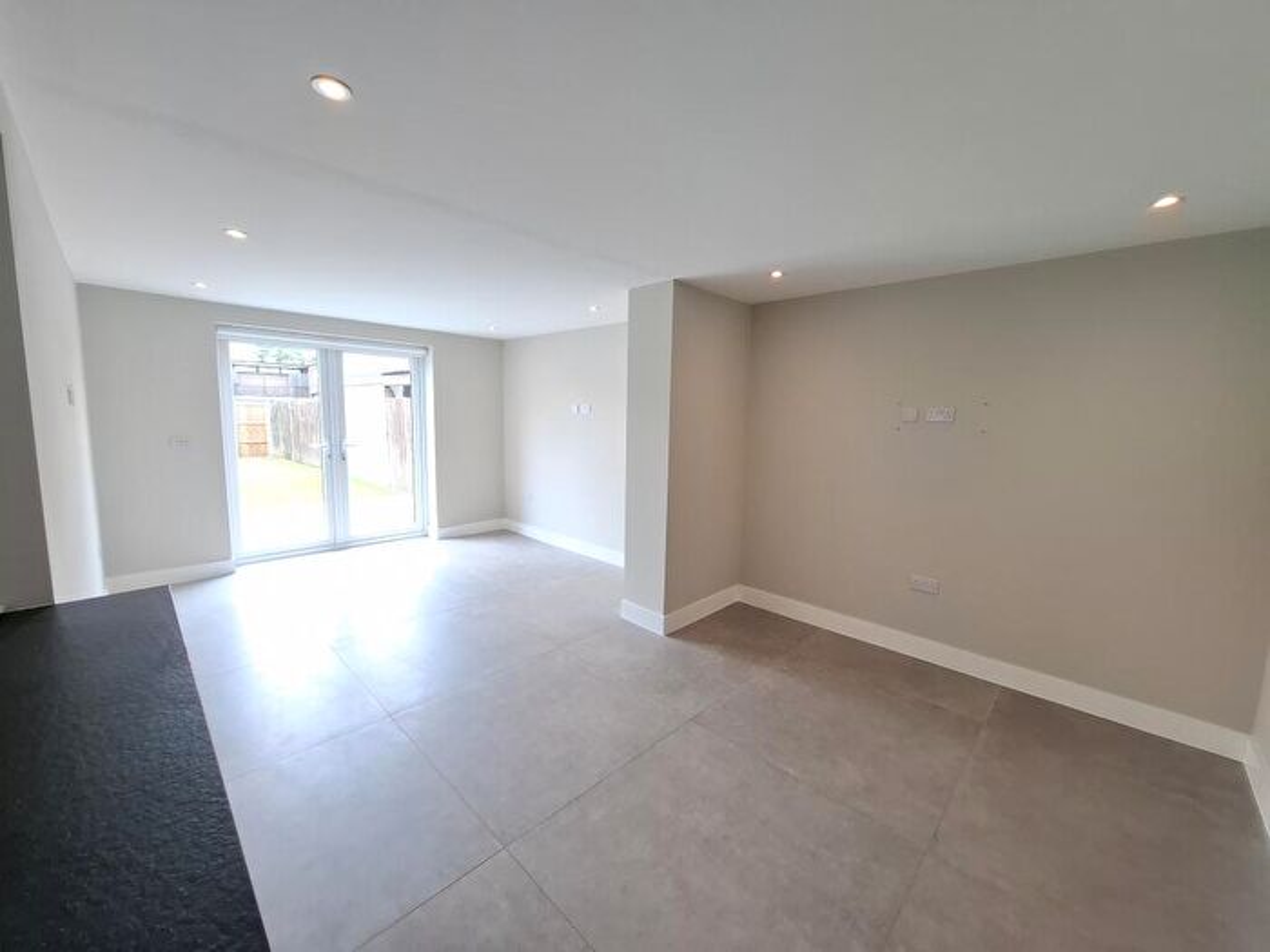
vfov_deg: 89.9
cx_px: 635
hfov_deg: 106.2
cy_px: 476
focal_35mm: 13
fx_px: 477
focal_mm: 1.74
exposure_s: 1/50
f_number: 2.2
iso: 40
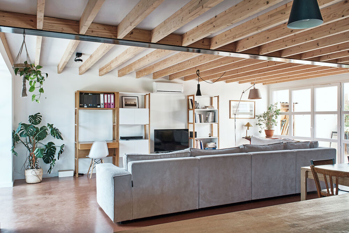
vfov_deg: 42.3
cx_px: 174
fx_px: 301
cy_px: 116
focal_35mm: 31
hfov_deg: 60.3
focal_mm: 20.4
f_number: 11
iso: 160
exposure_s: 1/3
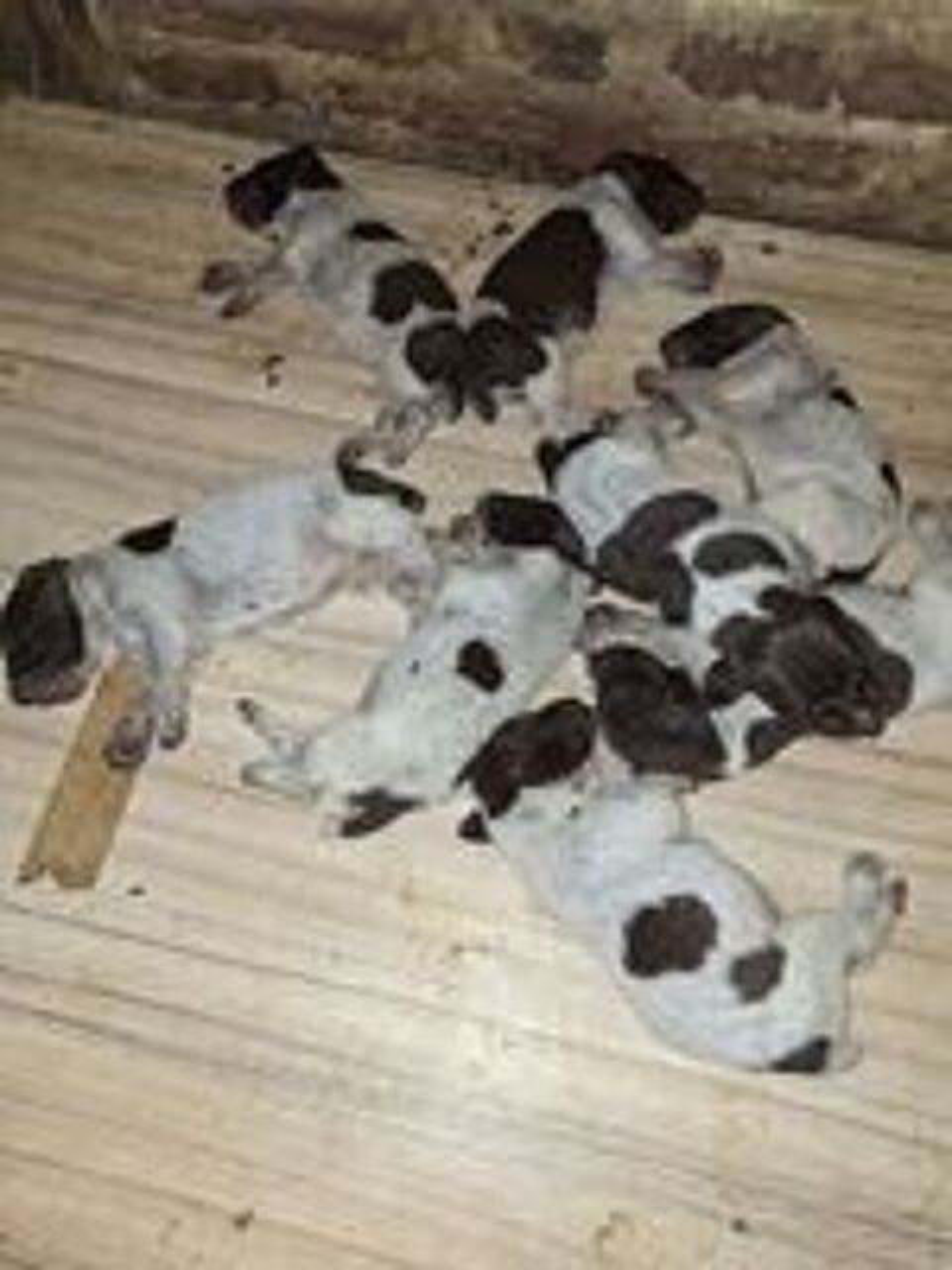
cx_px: 476
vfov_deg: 73.9
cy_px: 635
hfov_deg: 58.9
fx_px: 843
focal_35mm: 23
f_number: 1.8
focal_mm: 5.54
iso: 125
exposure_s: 1/50
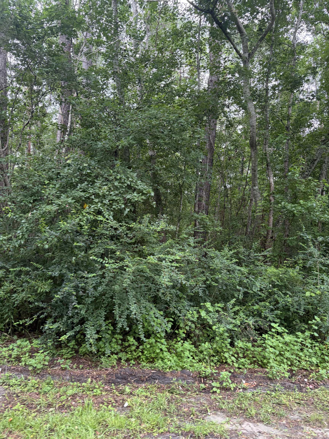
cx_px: 164
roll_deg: -2.1
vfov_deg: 67.3
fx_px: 329
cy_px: 220
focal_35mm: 26
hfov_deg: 53.1
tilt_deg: +4.2
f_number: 1.6
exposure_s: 1/122
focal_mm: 5.96
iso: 125
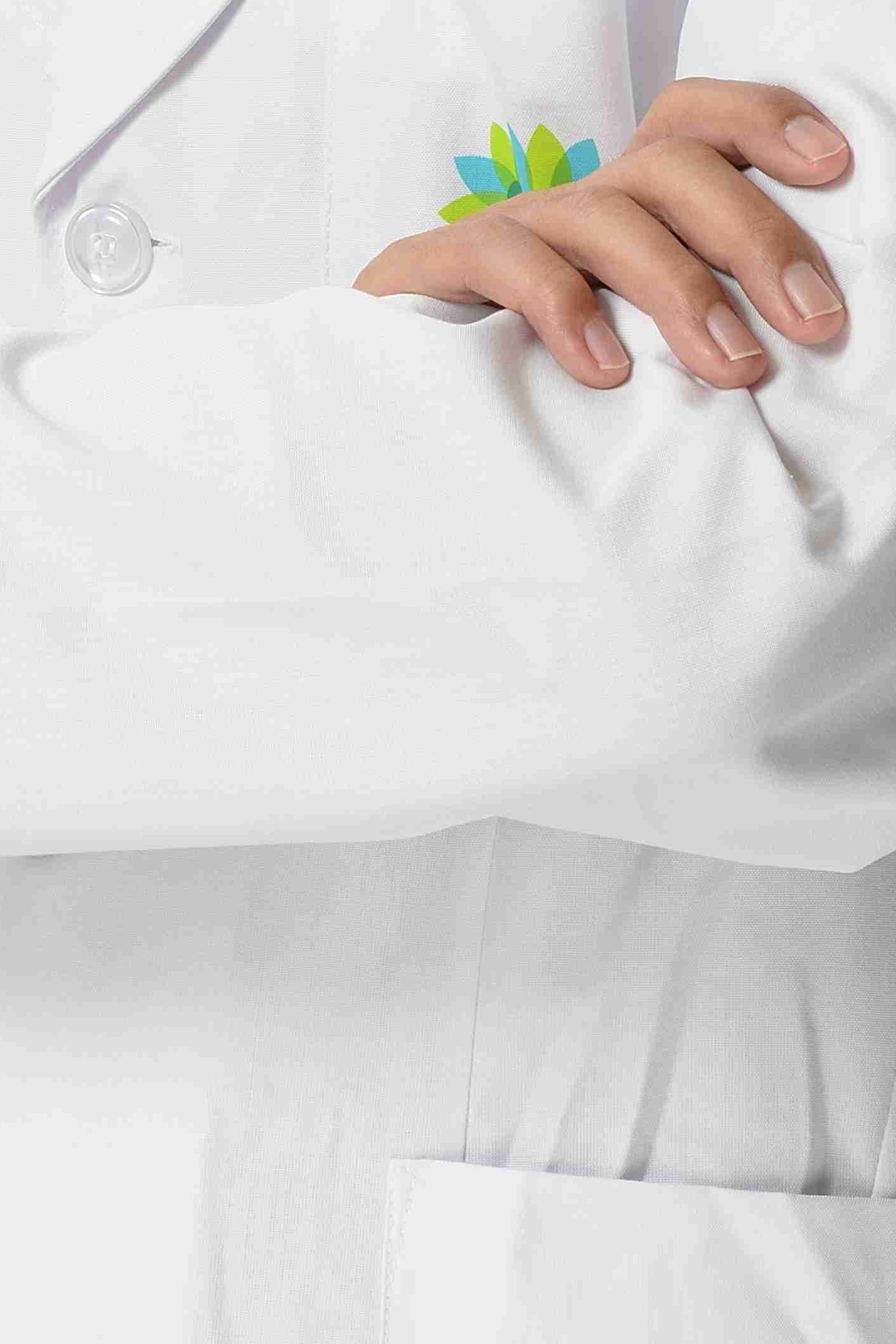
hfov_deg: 3.9
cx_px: 254
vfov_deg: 5.8
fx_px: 13171
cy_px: -141
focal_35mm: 353
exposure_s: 1/100
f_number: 11
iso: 125
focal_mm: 102
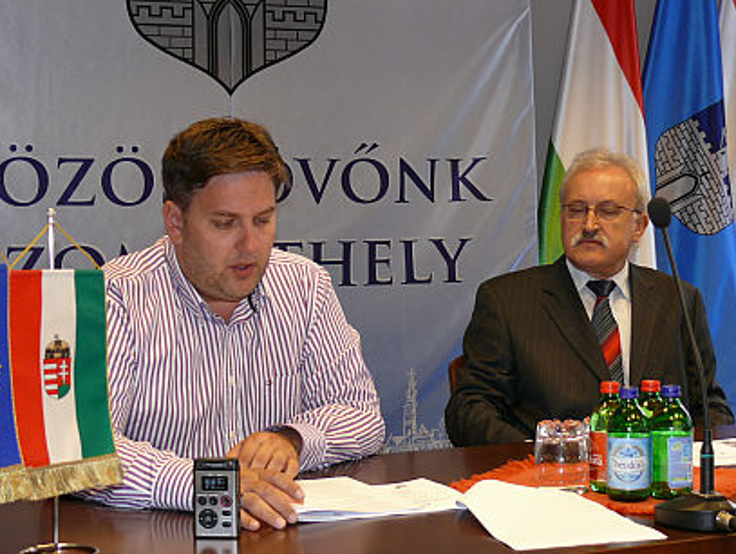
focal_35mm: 63
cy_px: 253
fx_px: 1341
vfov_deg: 23.3
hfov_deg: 30.7
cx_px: 382
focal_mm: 10
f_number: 3.2
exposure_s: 1/30
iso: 100
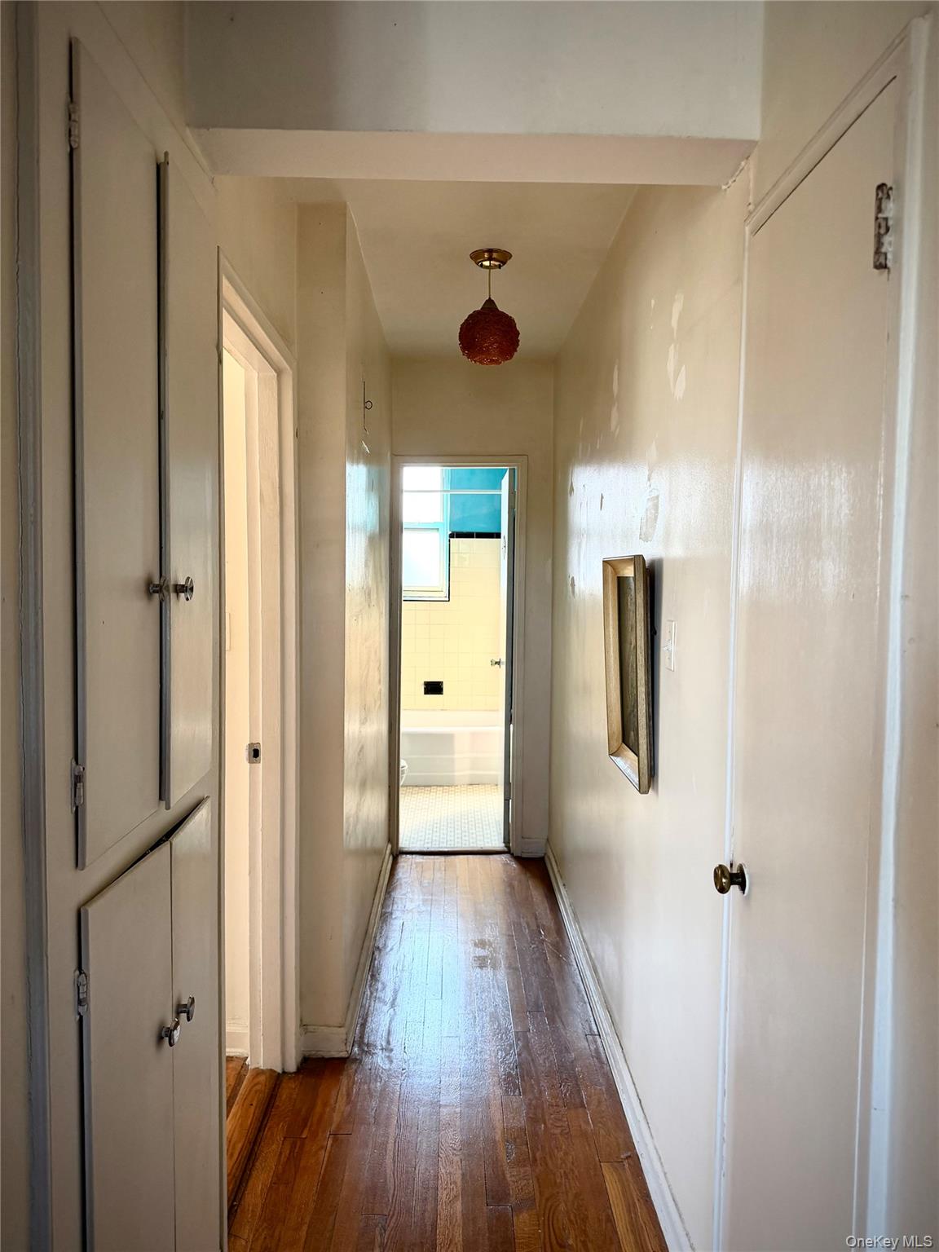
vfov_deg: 71.6
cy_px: 626
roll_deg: -0.5
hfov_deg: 56.8
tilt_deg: -1.6
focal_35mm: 24
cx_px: 470
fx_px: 868
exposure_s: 1/121
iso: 160
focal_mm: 6.76
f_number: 1.78
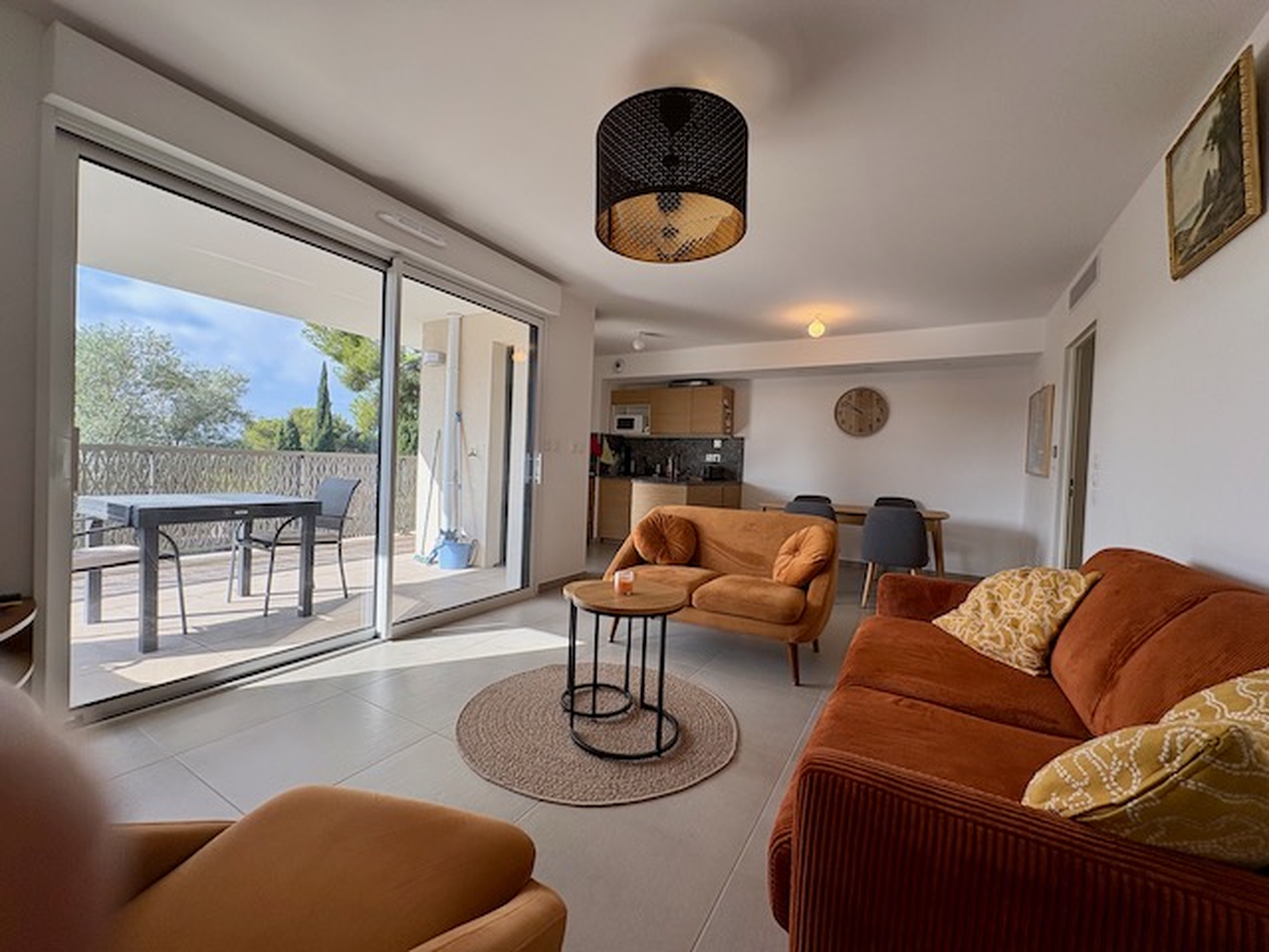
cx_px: 634
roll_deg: -1.5
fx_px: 513
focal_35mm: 14
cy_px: 476
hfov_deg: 102.1
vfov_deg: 85.7
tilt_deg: -0.7
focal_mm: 2.22
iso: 64
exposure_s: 1/344
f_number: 2.2
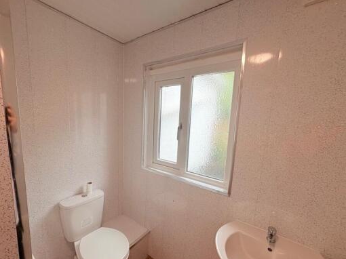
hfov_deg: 94.5
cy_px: 142
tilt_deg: -6.9
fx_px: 160
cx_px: 165
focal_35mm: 16
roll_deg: -2.5
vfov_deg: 77.9
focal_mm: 2.22
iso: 40
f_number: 2.2
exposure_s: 1/100
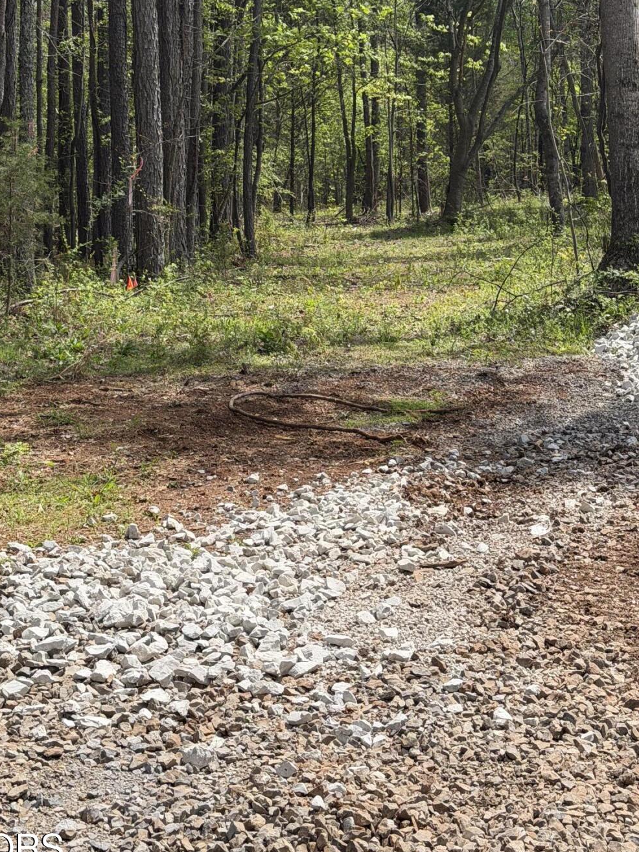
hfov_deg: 20.2
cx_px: 275
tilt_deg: +3.9
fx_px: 1797
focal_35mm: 73
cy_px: 259
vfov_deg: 26.5
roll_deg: +1.1
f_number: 1.78
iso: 64
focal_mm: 6.76
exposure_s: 1/2342
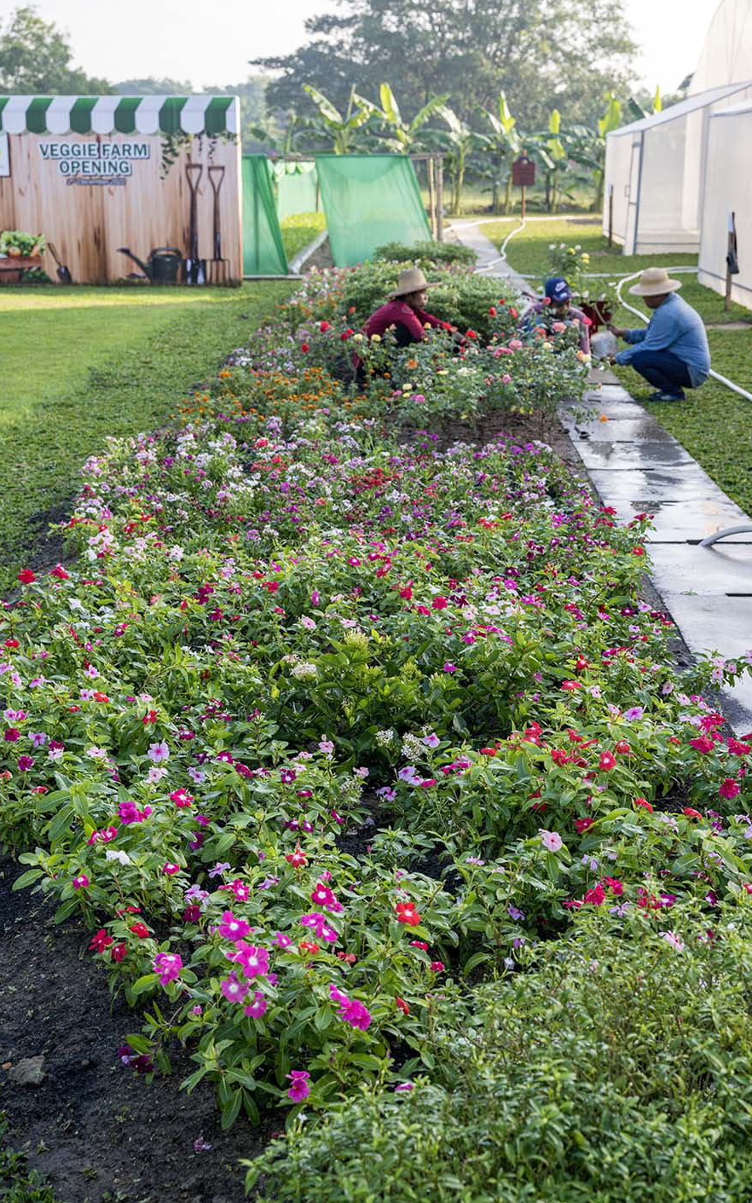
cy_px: 610
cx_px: 384
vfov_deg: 38.9
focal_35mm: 52
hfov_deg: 24.9
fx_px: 1705
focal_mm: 50
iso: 500
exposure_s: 1/250
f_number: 7.1
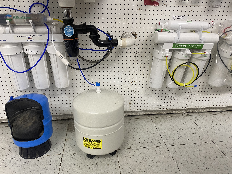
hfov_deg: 67.3
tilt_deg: -22.2
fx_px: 174
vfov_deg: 53.1
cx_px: 116
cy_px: 87
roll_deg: -1.0
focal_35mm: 26
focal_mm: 4.25
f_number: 1.8
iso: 80
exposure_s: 1/60
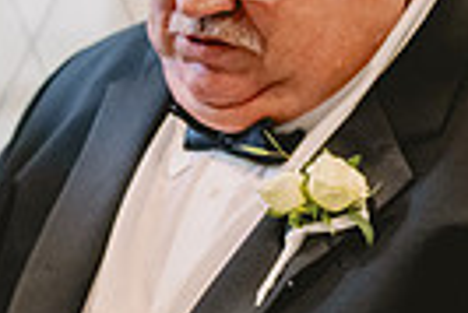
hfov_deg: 11.7
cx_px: 11
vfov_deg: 7.9
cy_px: 142
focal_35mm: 174
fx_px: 2264
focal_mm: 40
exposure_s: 1/400
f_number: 2.8
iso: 2000
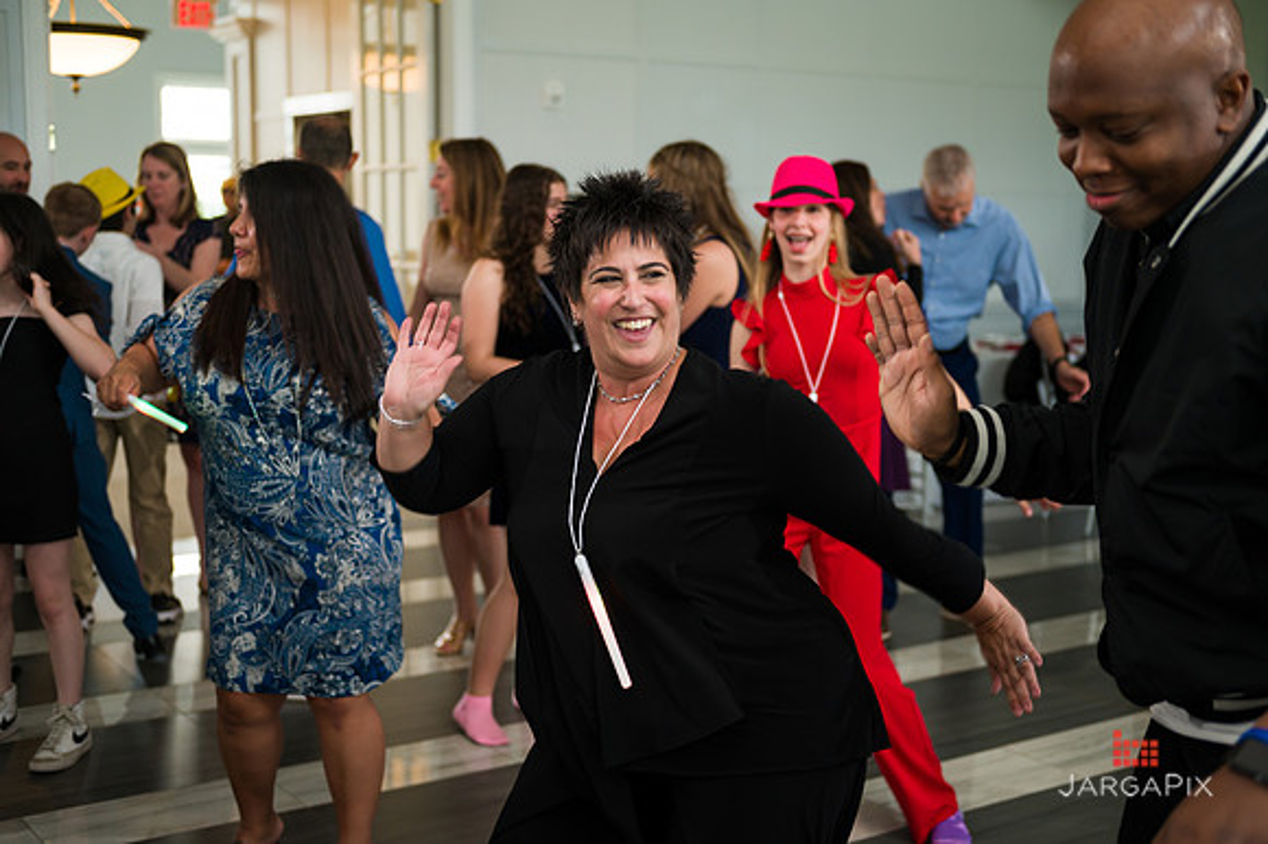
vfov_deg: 28.0
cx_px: 634
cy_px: 422
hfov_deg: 41.1
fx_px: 1690
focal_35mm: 48
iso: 400
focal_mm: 48
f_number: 3.2
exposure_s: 1/200
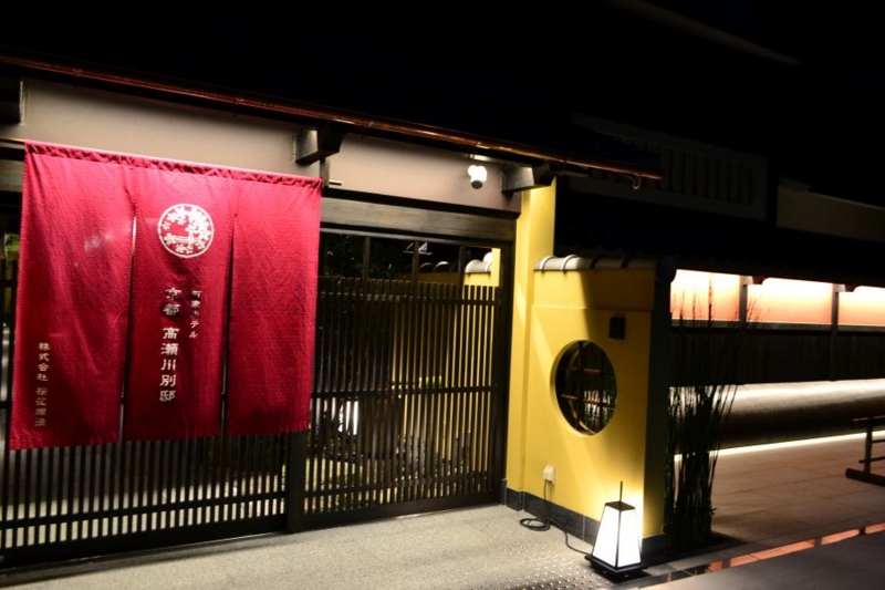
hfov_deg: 67.4
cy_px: 295
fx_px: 664
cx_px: 442
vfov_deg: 47.9
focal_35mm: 27
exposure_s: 1/10
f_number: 5
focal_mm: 18
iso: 800
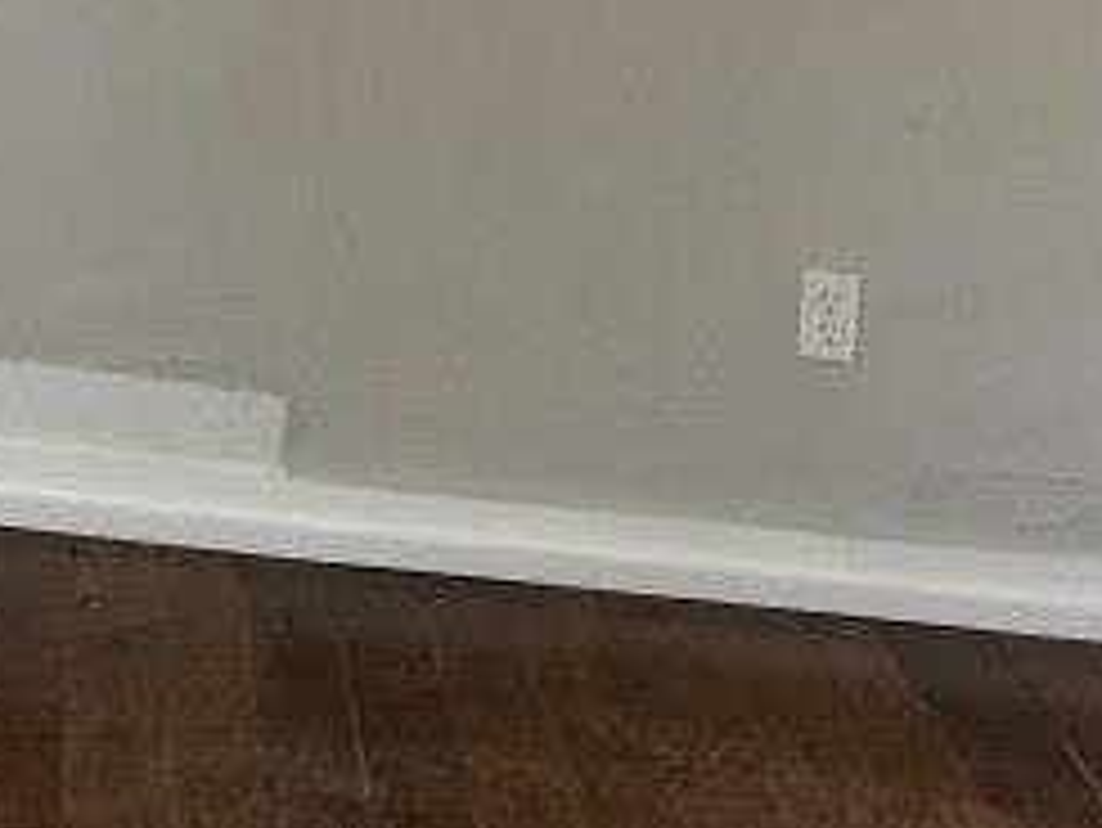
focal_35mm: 98
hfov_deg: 18.2
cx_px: -445
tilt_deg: -0.3
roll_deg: -2.7
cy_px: -693
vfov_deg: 13.5
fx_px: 3121
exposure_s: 1/68
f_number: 1.78
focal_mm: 6.76
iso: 200
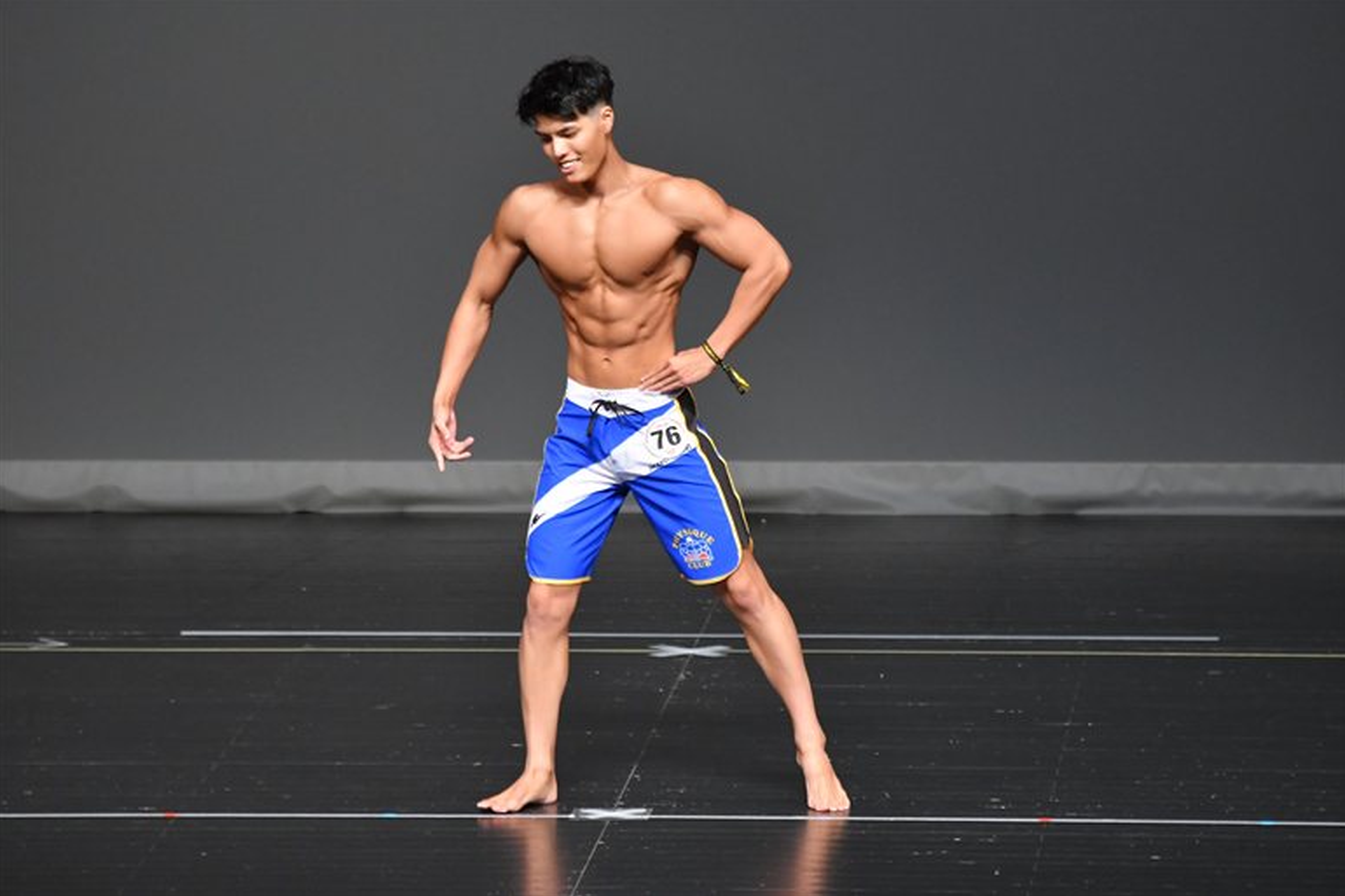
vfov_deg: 4.3
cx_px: 675
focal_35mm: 317
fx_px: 11840
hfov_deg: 6.5
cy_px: 447
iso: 2800
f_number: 5.6
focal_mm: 210
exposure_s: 1/400
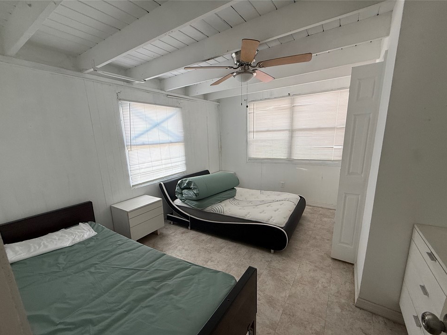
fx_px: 194
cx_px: 215
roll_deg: +2.2
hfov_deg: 98.1
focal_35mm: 15
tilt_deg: -13.3
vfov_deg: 81.6
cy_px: 179
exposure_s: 1/120
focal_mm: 2.22
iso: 125
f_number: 2.2
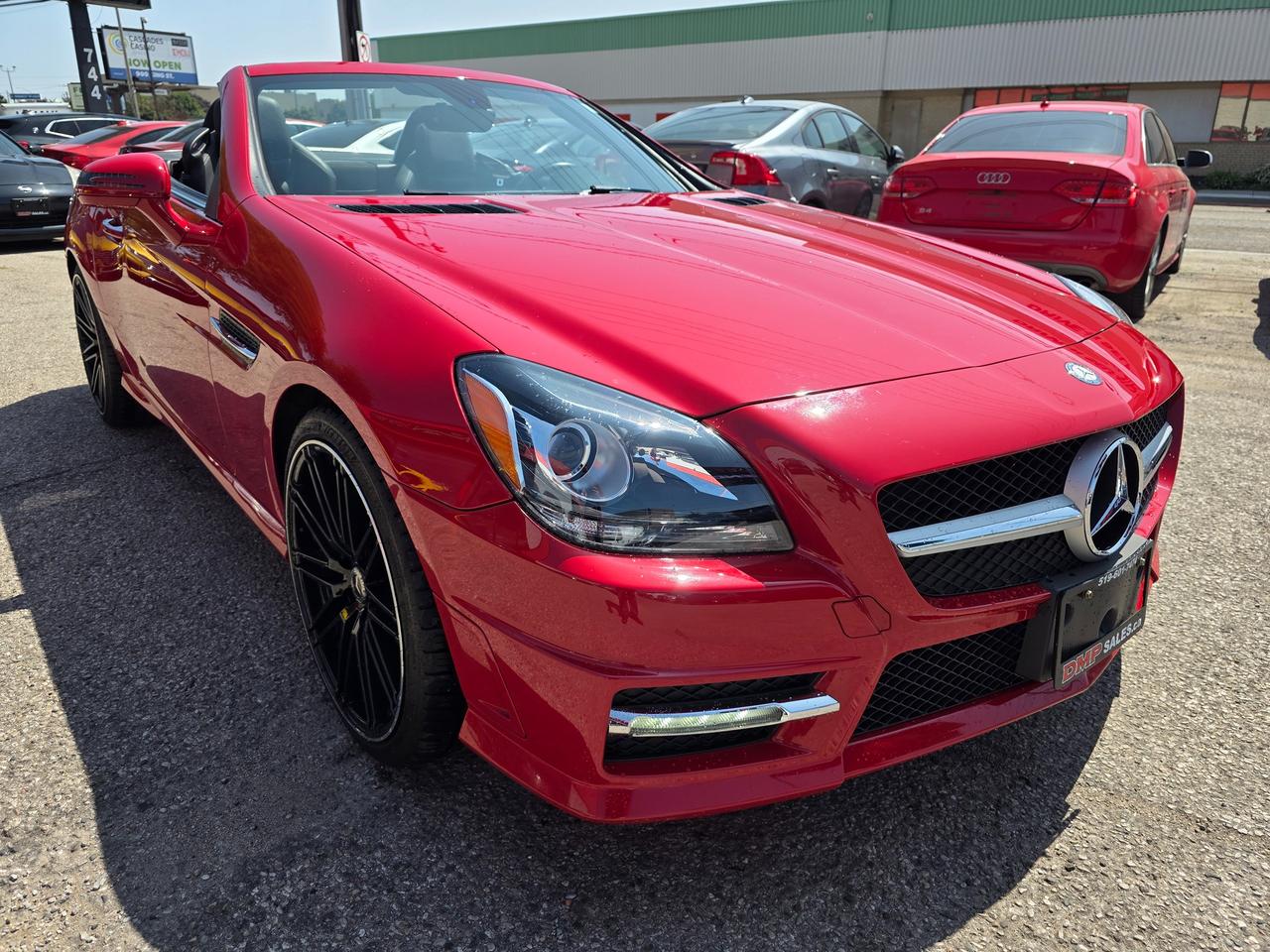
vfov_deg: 58.9
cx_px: 635
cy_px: 476
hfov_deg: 73.9
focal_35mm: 23
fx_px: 844
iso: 80
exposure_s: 1/3455
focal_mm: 6.3
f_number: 1.7
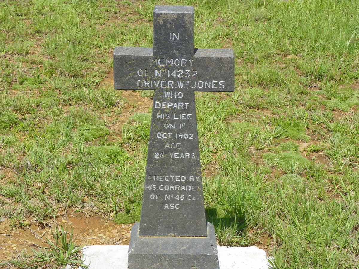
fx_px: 882
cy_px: 134
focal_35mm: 85
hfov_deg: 23.0
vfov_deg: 17.4
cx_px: 180
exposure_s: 1/320
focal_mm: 15.1
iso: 64
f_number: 5
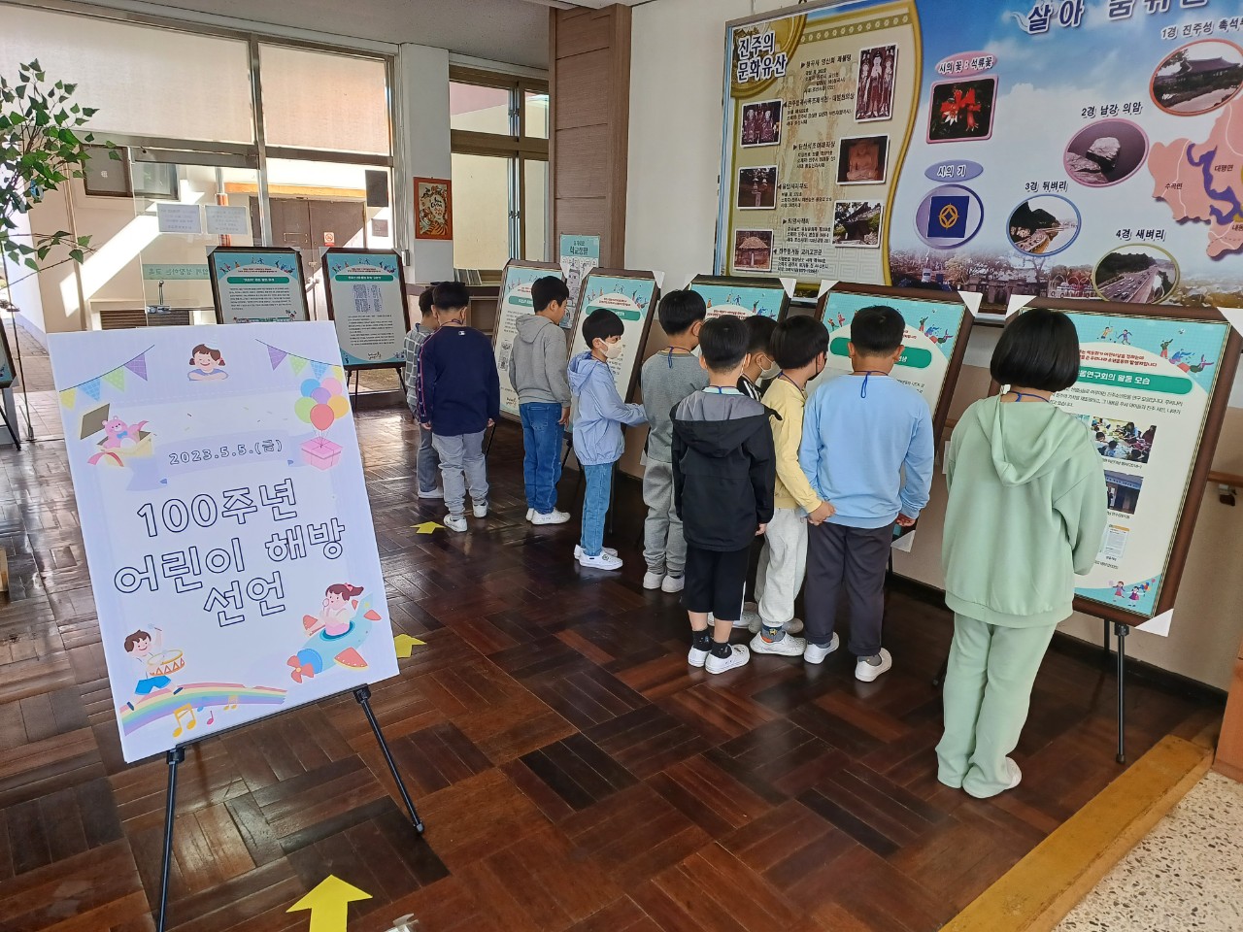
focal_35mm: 23
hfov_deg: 73.9
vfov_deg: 58.9
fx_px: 826
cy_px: 466
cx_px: 622
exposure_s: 1/60.2
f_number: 1.8
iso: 80
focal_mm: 5.06
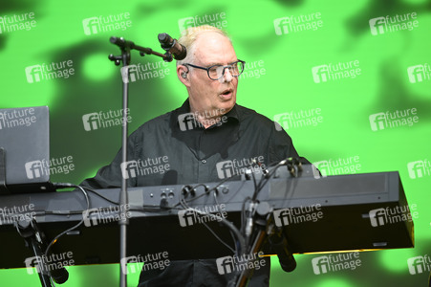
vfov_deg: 7.8
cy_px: 144
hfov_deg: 11.8
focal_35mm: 175
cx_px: 216
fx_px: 2094
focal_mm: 175
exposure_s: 1/400
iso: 320
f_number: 3.2
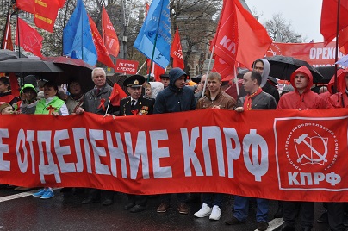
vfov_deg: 22.5
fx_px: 579
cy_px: 93
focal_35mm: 60
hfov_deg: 33.4
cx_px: 199
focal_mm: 32
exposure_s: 1/100
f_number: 10
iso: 200
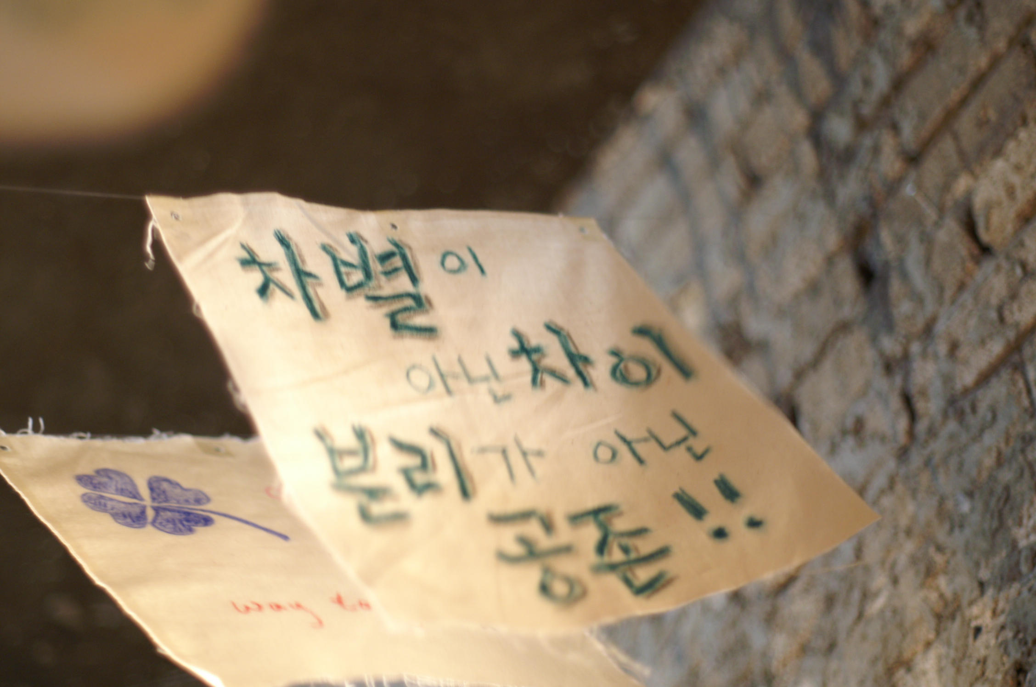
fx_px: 2155
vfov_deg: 18.1
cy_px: 344
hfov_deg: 27.0
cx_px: 518
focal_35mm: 75
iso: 400
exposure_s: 1/40
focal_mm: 50
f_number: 1.4
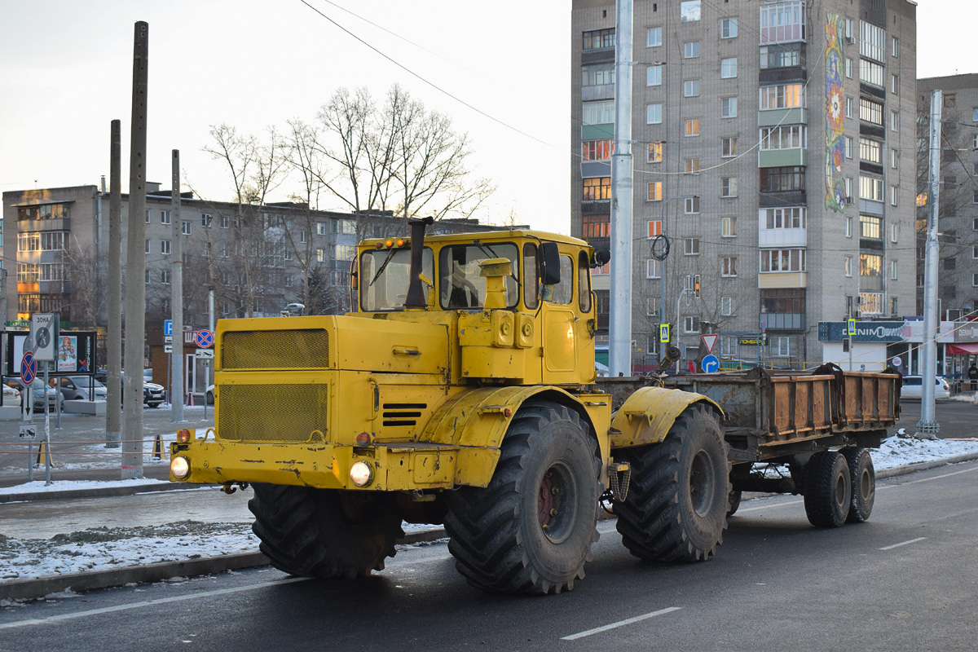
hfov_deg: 41.1
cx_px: 489
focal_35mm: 48
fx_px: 1304
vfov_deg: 28.1
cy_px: 326
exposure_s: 1/640
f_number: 5.6
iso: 800
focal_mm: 32
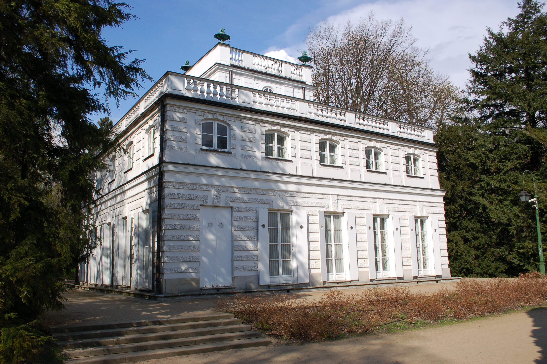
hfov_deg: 62.0
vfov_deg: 43.5
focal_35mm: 30
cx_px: 274
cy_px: 182
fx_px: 455
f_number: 10
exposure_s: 1/400
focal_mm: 20
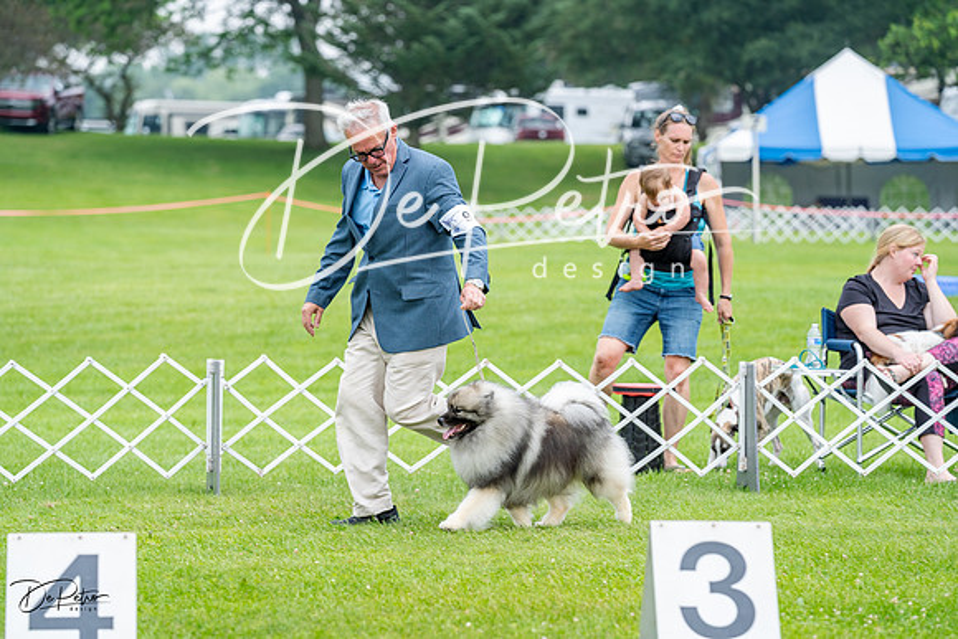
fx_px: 3913
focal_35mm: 147
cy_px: 320
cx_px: 479
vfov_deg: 9.3
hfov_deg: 14.0
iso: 400
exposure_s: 1/400
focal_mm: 147
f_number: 4.5
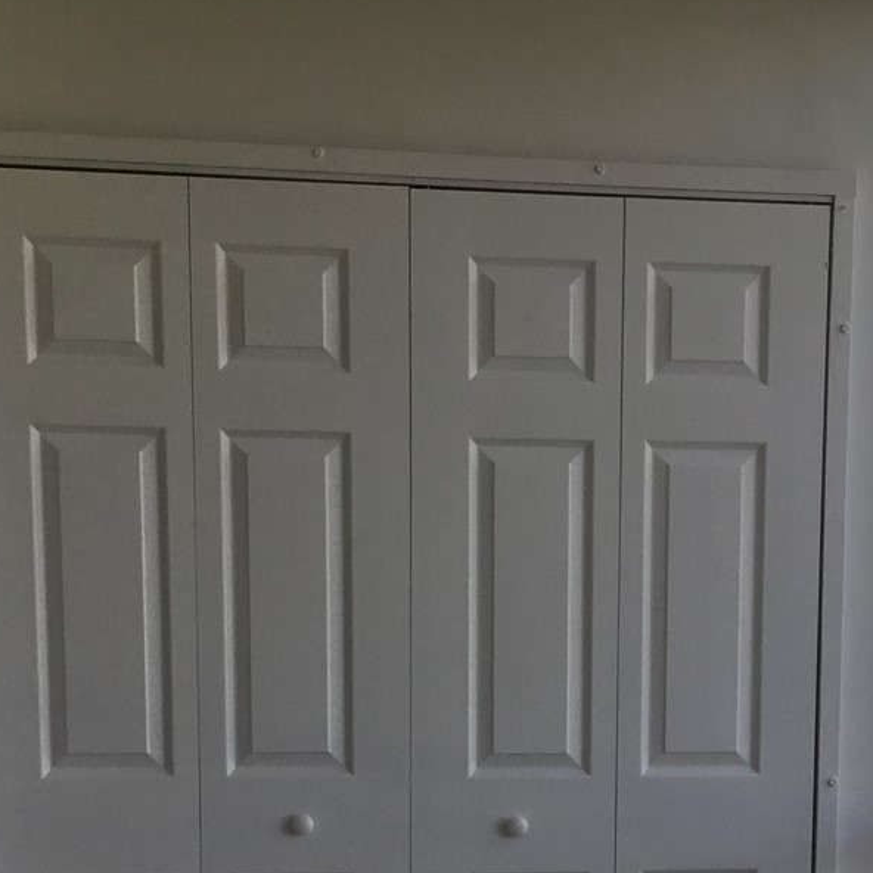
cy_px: 817
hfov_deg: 23.2
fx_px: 2111
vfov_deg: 22.7
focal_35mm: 74
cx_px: 593
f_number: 2.4
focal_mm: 3.3
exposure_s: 1/120
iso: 40
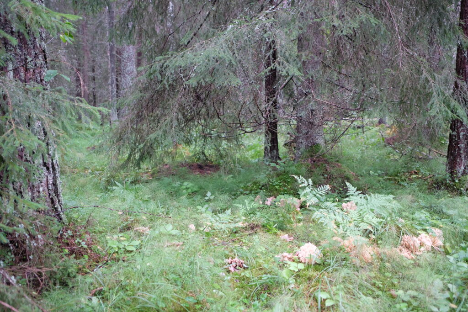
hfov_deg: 54.4
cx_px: 234
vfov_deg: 37.9
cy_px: 156
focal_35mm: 35
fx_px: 455
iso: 400
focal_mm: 23
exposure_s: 1/125
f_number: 2
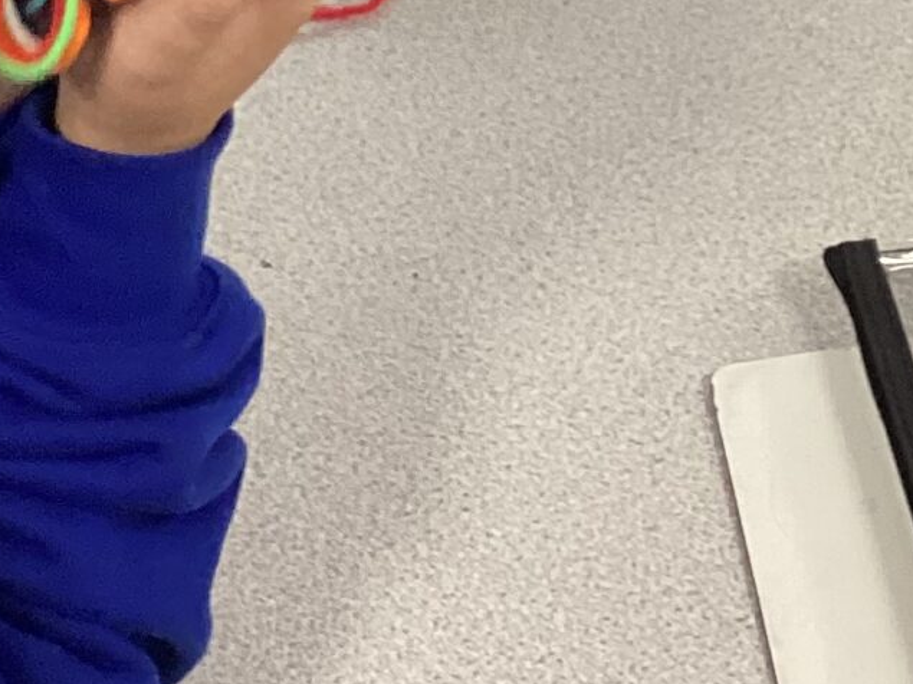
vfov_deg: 11.1
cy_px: -494
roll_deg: +10.0
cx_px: 322
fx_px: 3296
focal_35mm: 125
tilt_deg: -40.1
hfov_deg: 15.7
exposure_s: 1/60
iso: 125
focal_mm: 3.3
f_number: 2.4
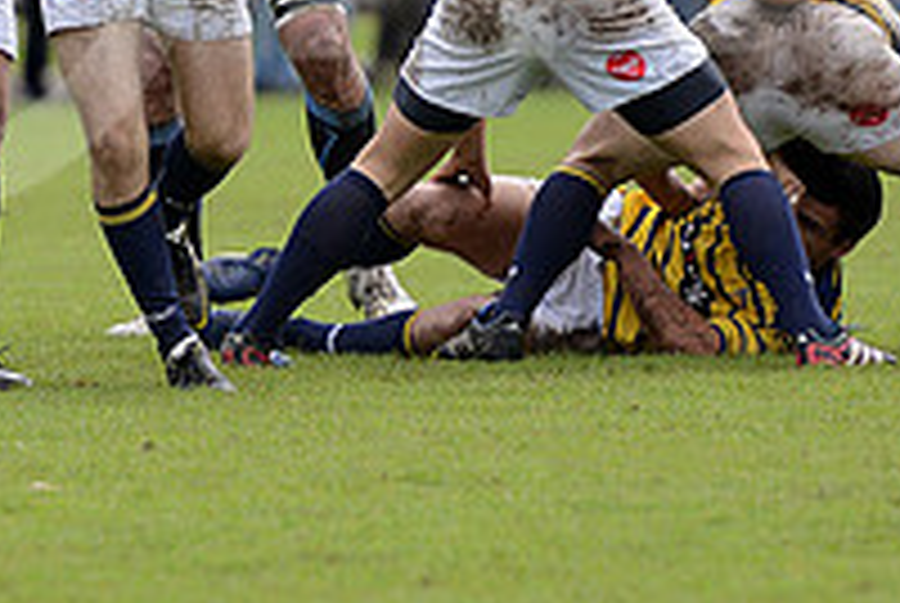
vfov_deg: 2.4
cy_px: -97
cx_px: 648
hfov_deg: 3.6
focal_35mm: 565
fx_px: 14146
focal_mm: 195
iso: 250
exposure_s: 1/800
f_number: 2.8
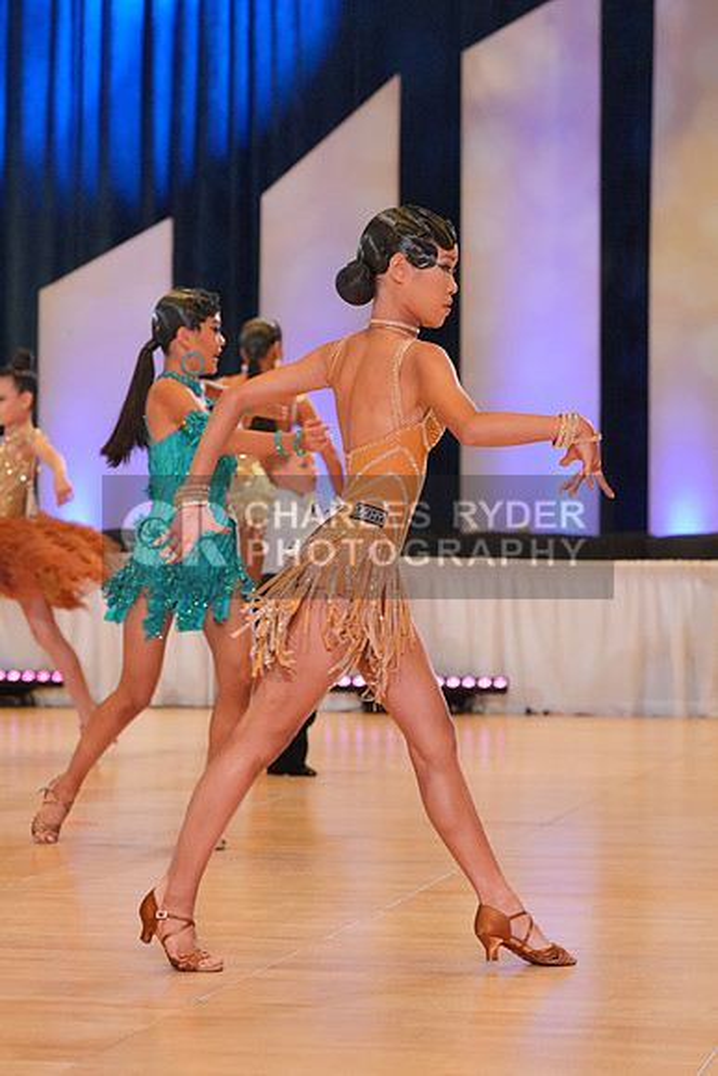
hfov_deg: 12.3
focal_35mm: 111
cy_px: 538
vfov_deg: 18.4
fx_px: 3319
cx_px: 359
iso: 4000
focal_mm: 111
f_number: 5.6
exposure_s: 1/400
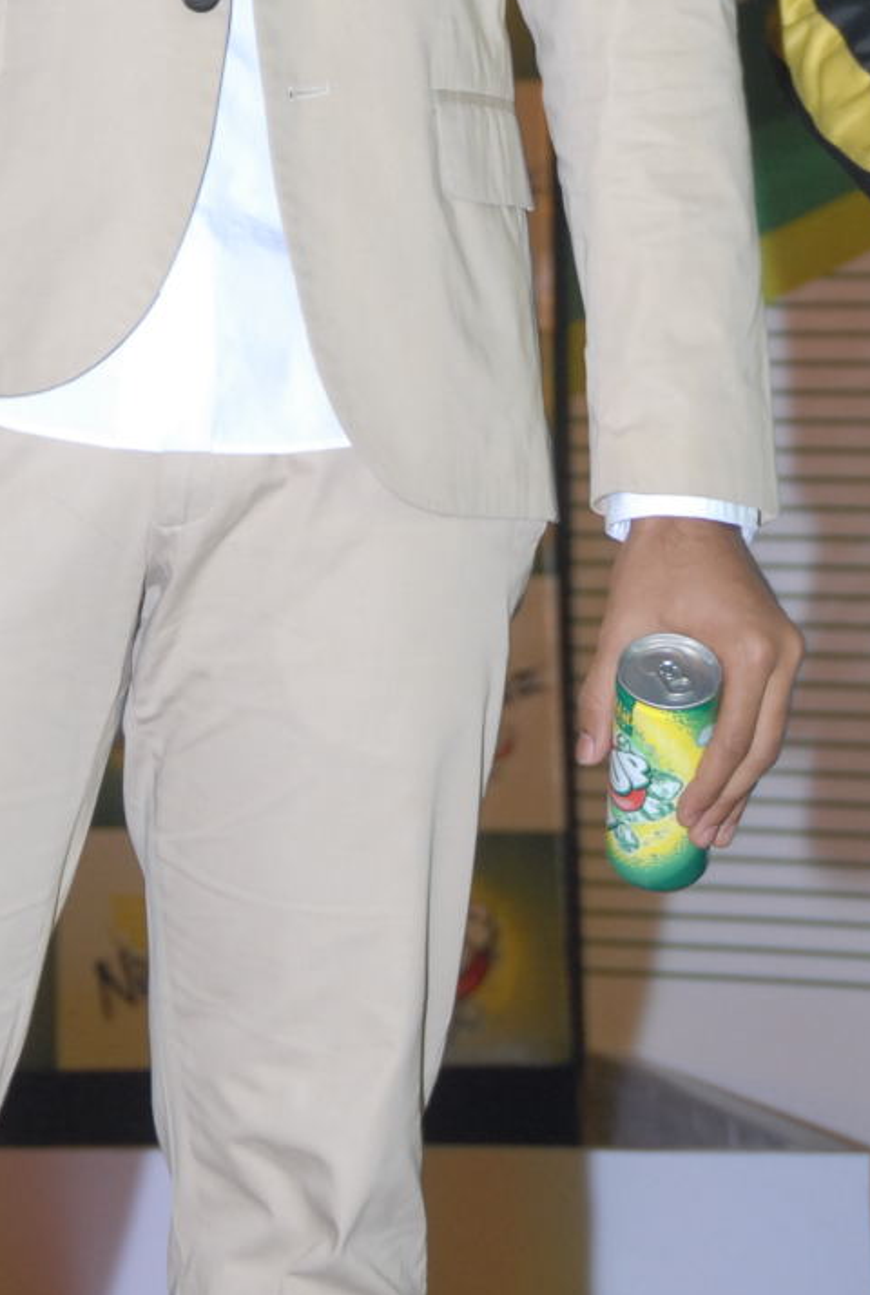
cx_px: 96
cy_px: -58
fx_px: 7503
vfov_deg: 9.8
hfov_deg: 6.6
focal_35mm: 208
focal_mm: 62
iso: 400
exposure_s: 1/125
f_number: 5.6
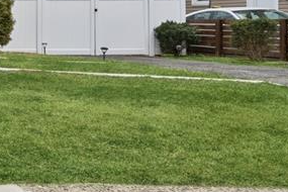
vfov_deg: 19.5
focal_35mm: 61
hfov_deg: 22.7
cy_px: -91
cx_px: -200
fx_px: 488
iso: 100
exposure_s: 1/20
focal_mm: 17
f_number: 11
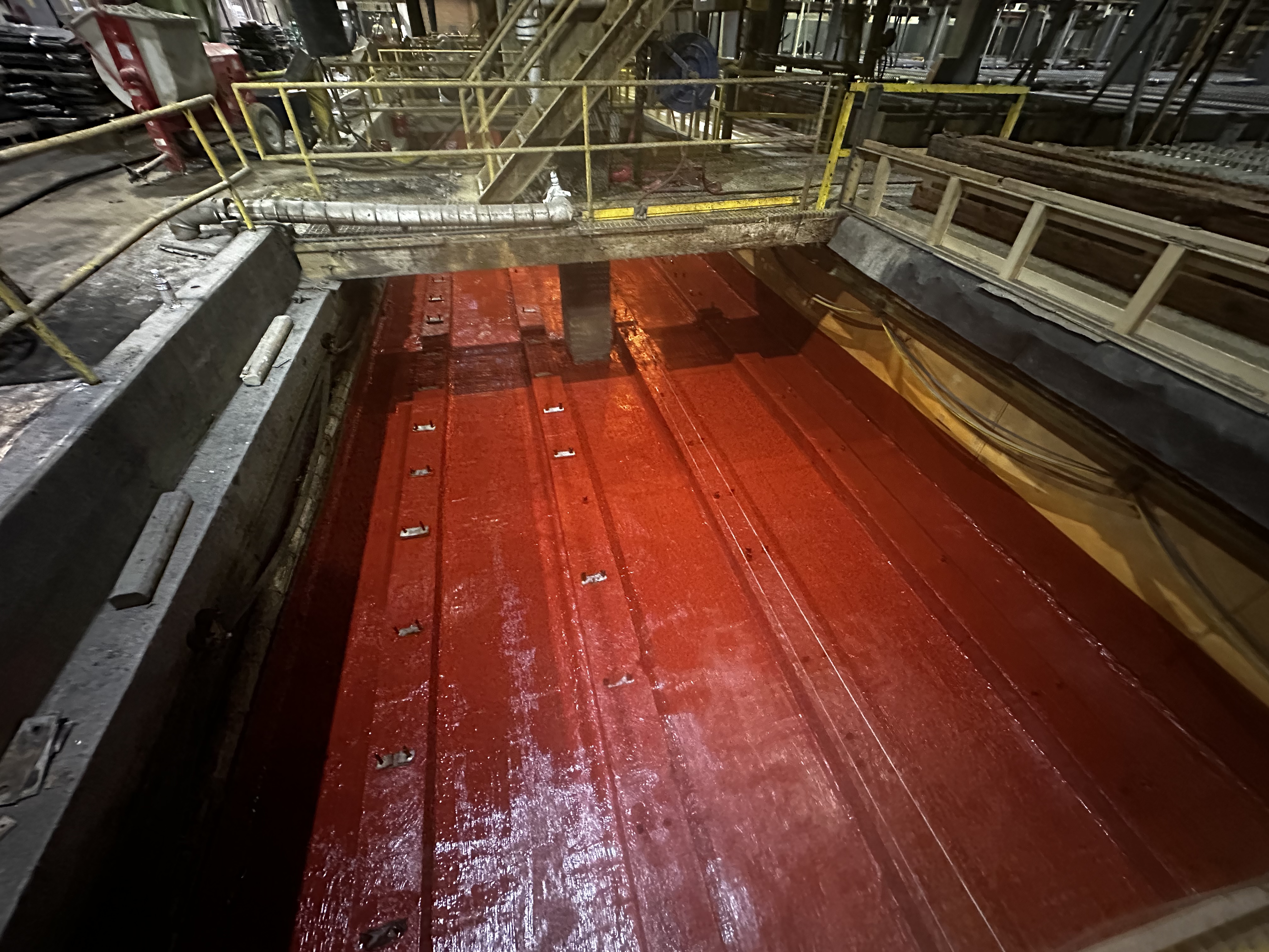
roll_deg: -1.7
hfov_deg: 102.1
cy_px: 476
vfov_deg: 85.7
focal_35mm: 14
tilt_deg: -41.6
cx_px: 634
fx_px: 513
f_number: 2.2
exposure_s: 1/30
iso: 1250
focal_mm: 2.22
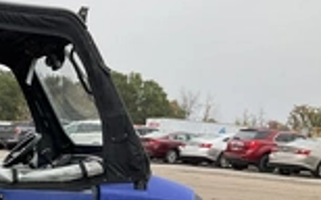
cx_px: -48
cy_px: 231
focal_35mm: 80
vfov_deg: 15.7
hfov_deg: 23.9
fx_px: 699
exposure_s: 1/192
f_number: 1.8
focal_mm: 3
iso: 20
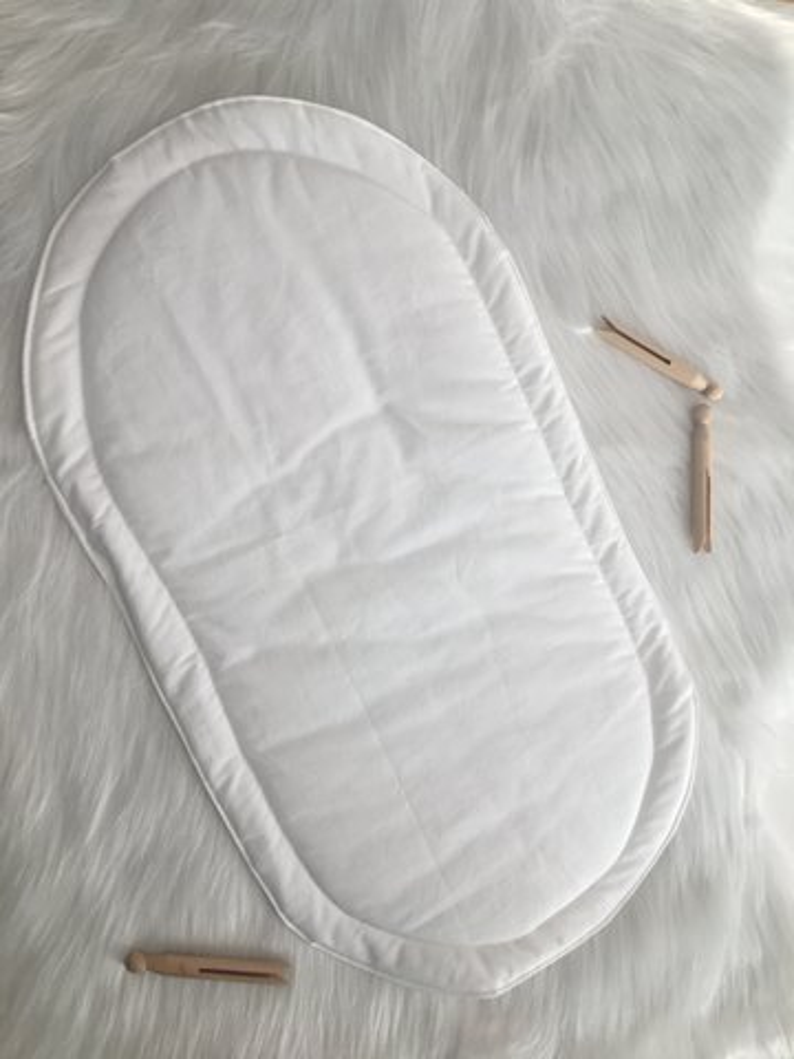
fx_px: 887
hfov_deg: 48.2
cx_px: 397
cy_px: 530
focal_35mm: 29
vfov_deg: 61.7
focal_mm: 4.15
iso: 25
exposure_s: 1/100
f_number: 2.2
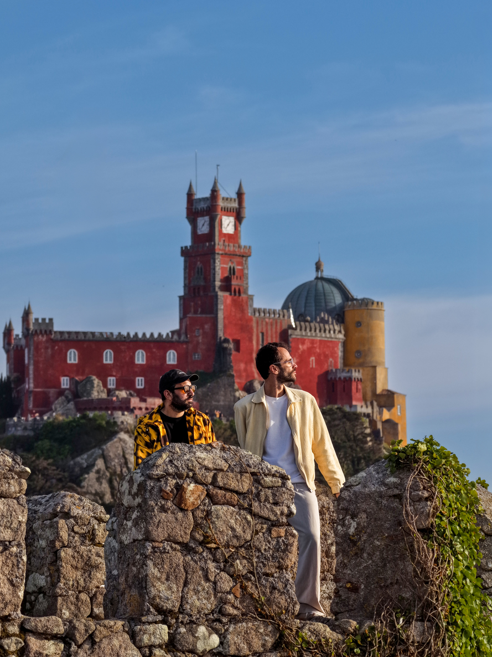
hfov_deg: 8.7
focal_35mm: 170
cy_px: 326
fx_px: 3223
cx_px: 248
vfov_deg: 11.6
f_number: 2.8
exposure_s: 1/50
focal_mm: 40
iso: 125
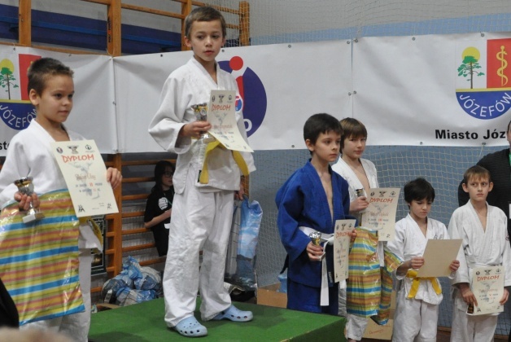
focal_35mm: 27
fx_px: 384
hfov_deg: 67.3
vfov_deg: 48.0
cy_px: 171
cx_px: 256
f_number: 3.5
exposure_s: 1/80
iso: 1600
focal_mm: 18
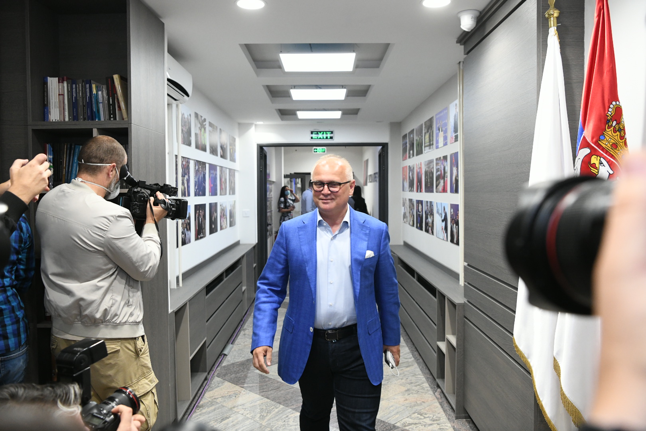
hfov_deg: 60.3
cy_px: 216
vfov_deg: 42.3
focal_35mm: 31
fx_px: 556
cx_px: 323
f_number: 4.5
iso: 4000
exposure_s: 1/250
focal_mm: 31
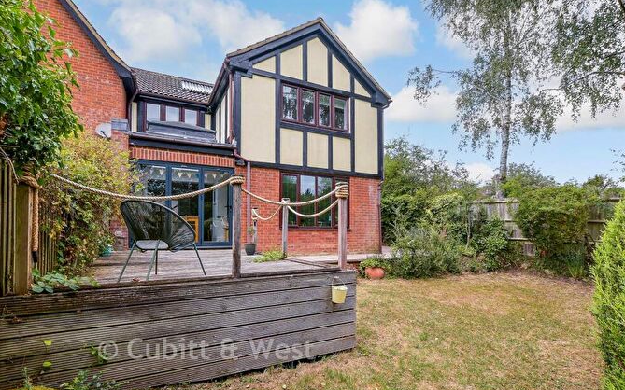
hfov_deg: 97.8
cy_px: 200
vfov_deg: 71.2
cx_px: 310
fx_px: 273
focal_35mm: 16
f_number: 8
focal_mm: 10
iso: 160
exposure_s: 1/60
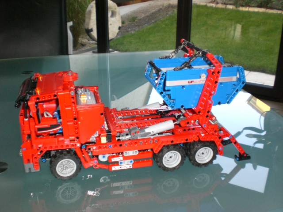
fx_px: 311
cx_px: 142
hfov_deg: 49.0
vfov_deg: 37.7
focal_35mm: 38
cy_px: 106
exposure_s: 1/60
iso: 200
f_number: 3.1
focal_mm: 6.3
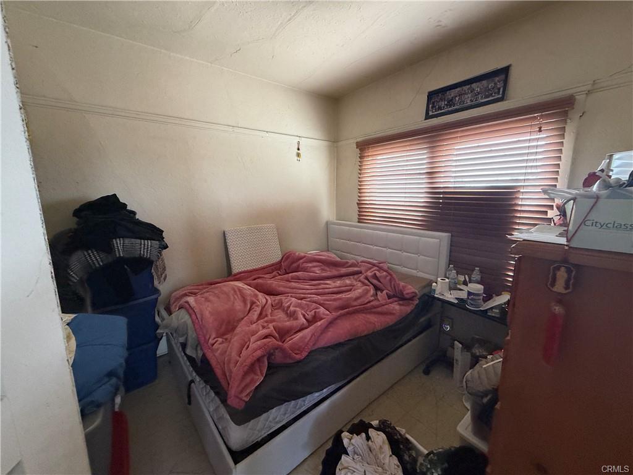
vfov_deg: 85.7
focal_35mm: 14
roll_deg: +1.7
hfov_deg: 102.1
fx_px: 256
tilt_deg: -9.8
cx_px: 316
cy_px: 238
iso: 320
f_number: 2.2
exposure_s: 1/82
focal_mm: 2.22
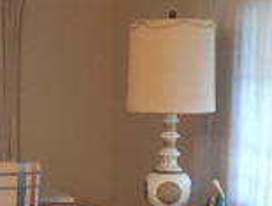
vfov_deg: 14.3
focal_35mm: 103
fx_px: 811
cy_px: 167
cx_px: -5
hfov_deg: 18.5
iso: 400
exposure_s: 1/13
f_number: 3.3
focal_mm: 4.5
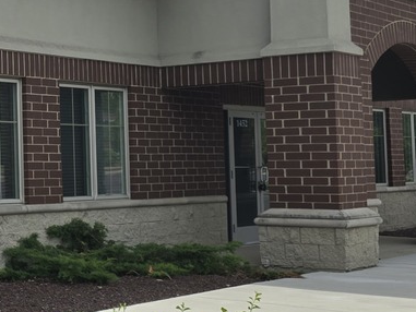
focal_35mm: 87
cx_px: -129
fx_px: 1046
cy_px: 80
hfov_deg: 20.5
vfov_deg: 16.9
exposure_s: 1/1070
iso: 12
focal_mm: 6.3
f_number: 1.7
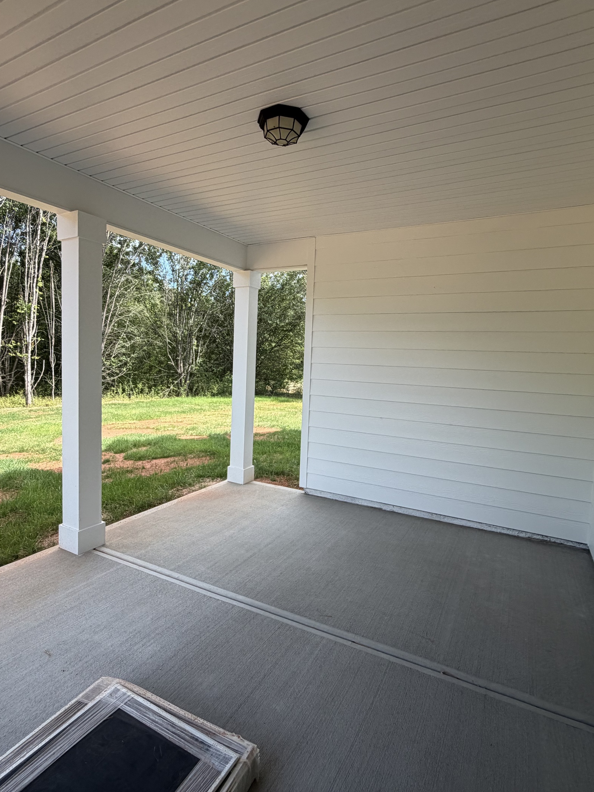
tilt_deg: -5.1
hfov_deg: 68.6
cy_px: 390
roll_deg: -2.7
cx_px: 280
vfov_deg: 84.7
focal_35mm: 19
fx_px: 435
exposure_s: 1/472
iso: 64
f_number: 2.2
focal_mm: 2.22
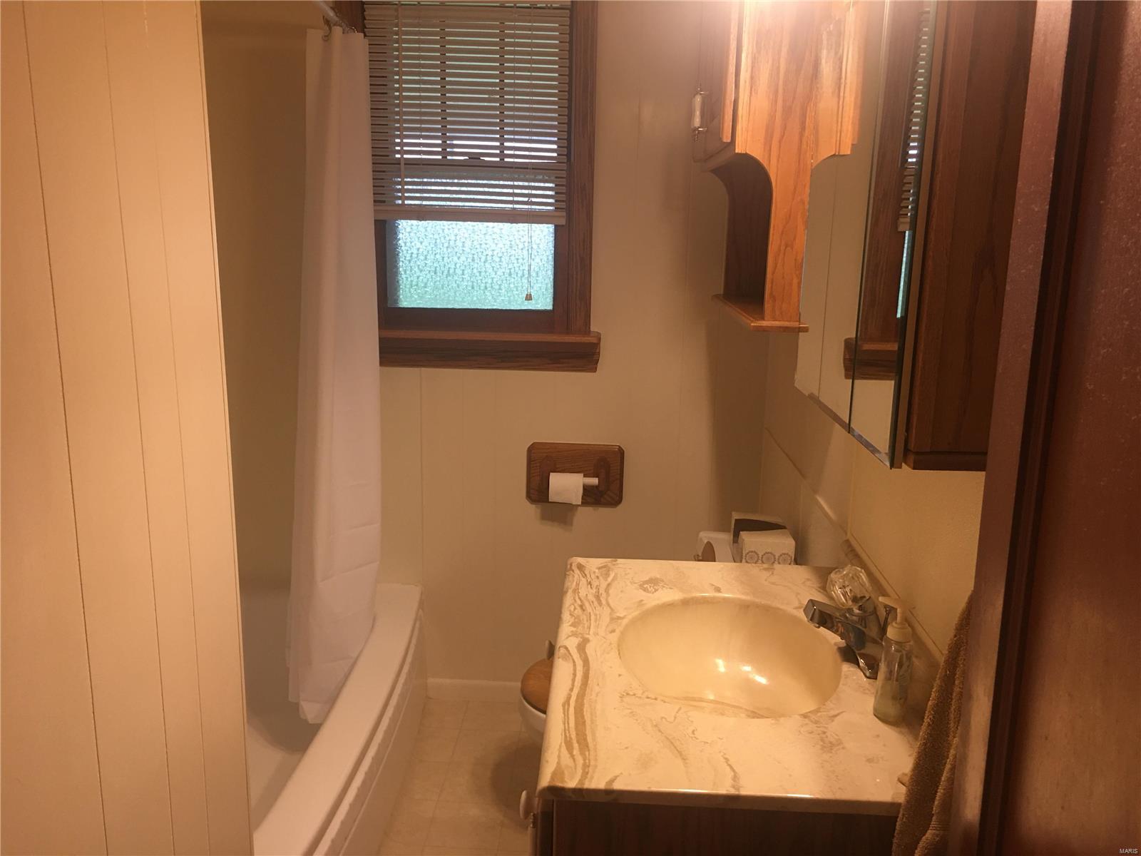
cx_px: 570
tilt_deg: -11.2
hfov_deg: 61.7
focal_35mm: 29
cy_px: 428
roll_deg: -1.7
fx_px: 956
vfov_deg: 48.2
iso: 50
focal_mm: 4.15
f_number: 2.2
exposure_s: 1/15
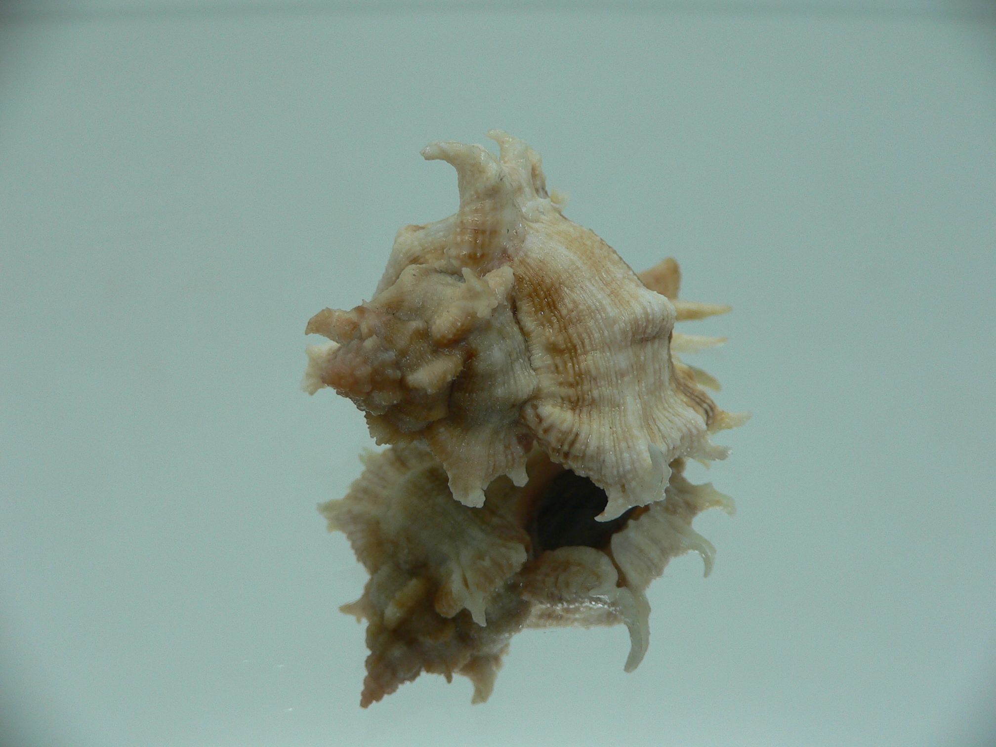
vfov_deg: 40.7
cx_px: 498
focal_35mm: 35
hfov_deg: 52.6
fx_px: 1007
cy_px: 374
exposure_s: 1/60
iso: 80
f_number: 2.8
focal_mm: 4.6
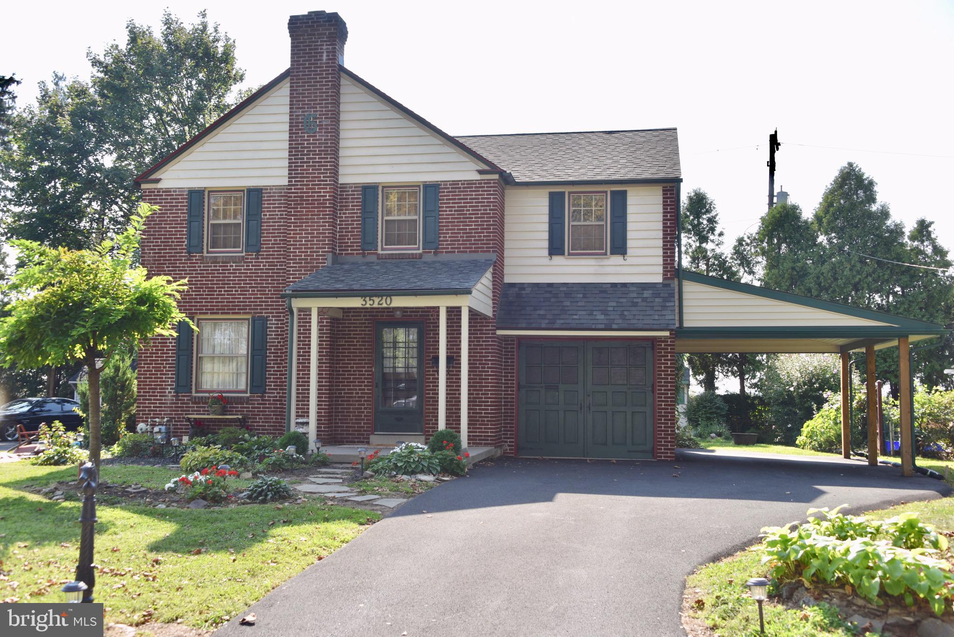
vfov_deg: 33.4
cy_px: 318
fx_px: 1060
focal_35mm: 40
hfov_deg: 48.4
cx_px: 477
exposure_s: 1/200
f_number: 7.1
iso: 100
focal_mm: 40
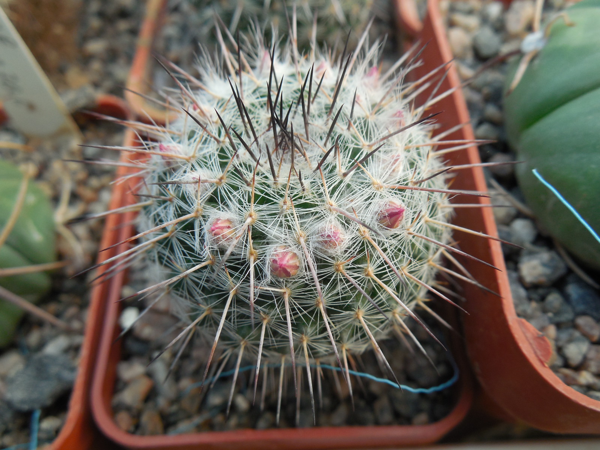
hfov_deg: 58.4
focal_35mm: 31
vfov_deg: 45.4
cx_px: 300
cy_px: 225
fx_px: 537
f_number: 3.6
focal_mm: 5.6
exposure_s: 1/160
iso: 125
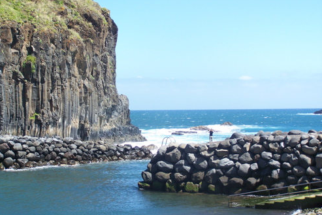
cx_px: 161
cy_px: 111
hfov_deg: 25.7
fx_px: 707
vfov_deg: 17.3
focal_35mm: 79
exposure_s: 1/640
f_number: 3.2
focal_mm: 12.4
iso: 80
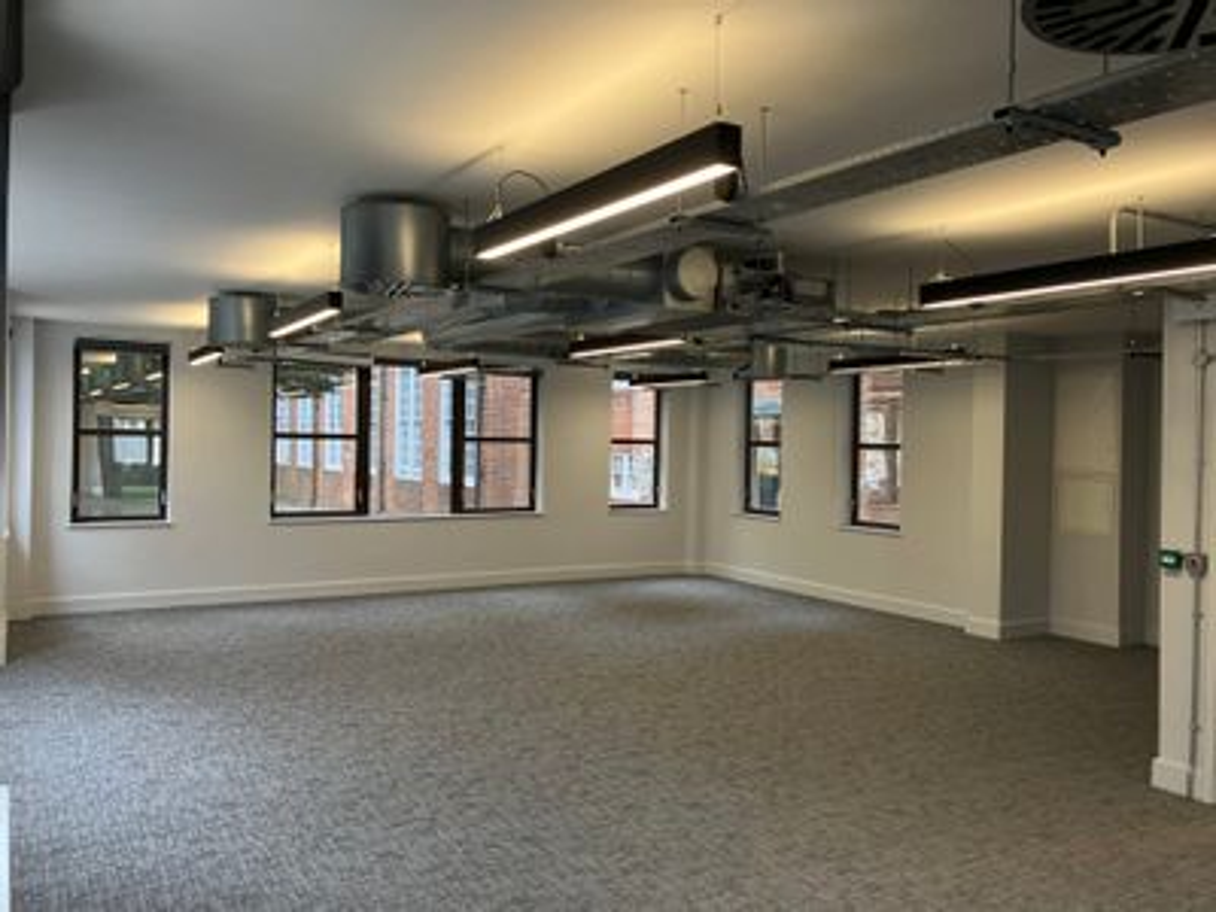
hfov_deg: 63.4
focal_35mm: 28
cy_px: 456
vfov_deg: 49.7
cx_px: 608
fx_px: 984
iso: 80
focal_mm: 3.99
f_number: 1.8
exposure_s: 1/103
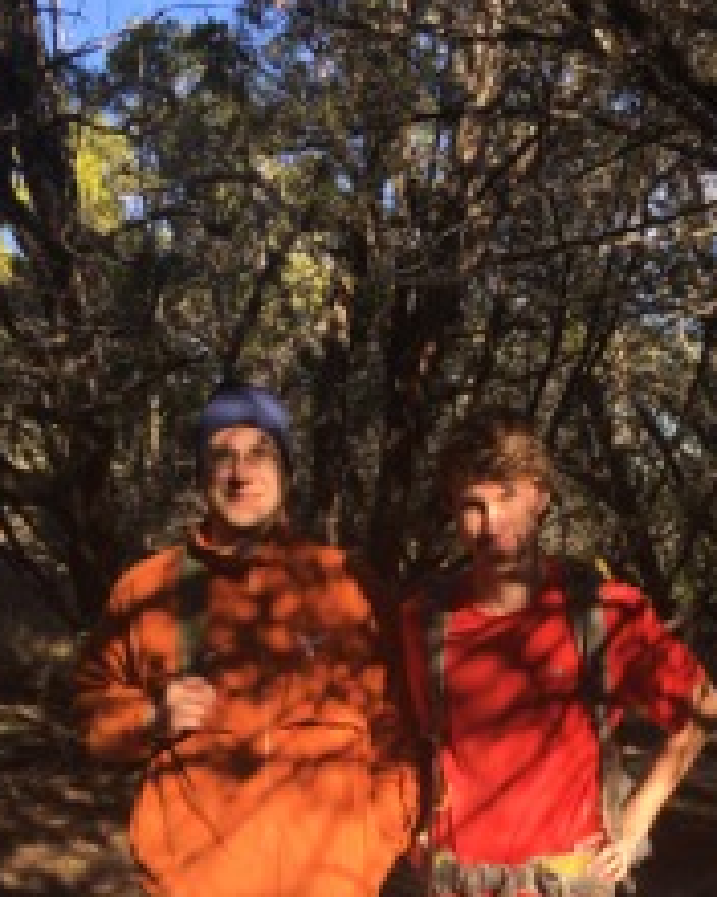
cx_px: 432
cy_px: 697
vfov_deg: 38.3
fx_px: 1247
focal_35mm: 47
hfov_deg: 32.0
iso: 25
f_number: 2.2
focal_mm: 4.15
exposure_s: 1/635
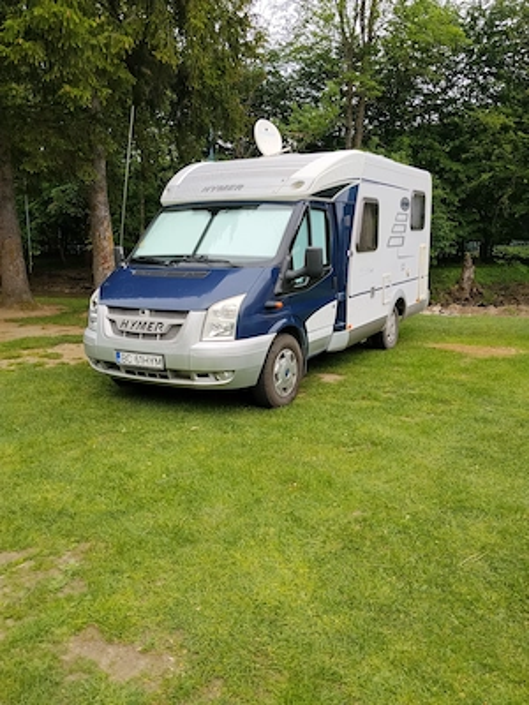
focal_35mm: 29
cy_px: 352
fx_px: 591
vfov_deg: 61.7
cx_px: 264
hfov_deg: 48.2
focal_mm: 4.22
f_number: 1.8
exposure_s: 1/476
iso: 50
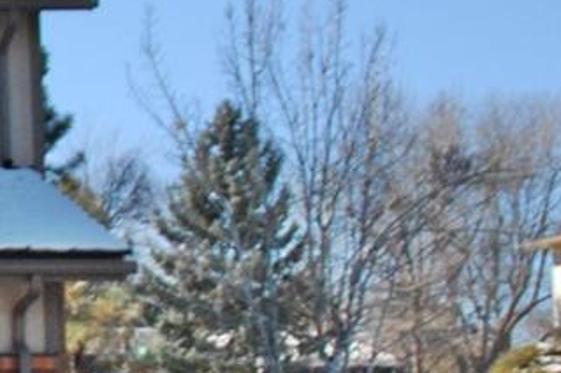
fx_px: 2935
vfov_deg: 7.3
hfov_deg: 9.8
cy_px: 253
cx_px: -705
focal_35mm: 189
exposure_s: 1/2000
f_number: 5
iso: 400
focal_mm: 25
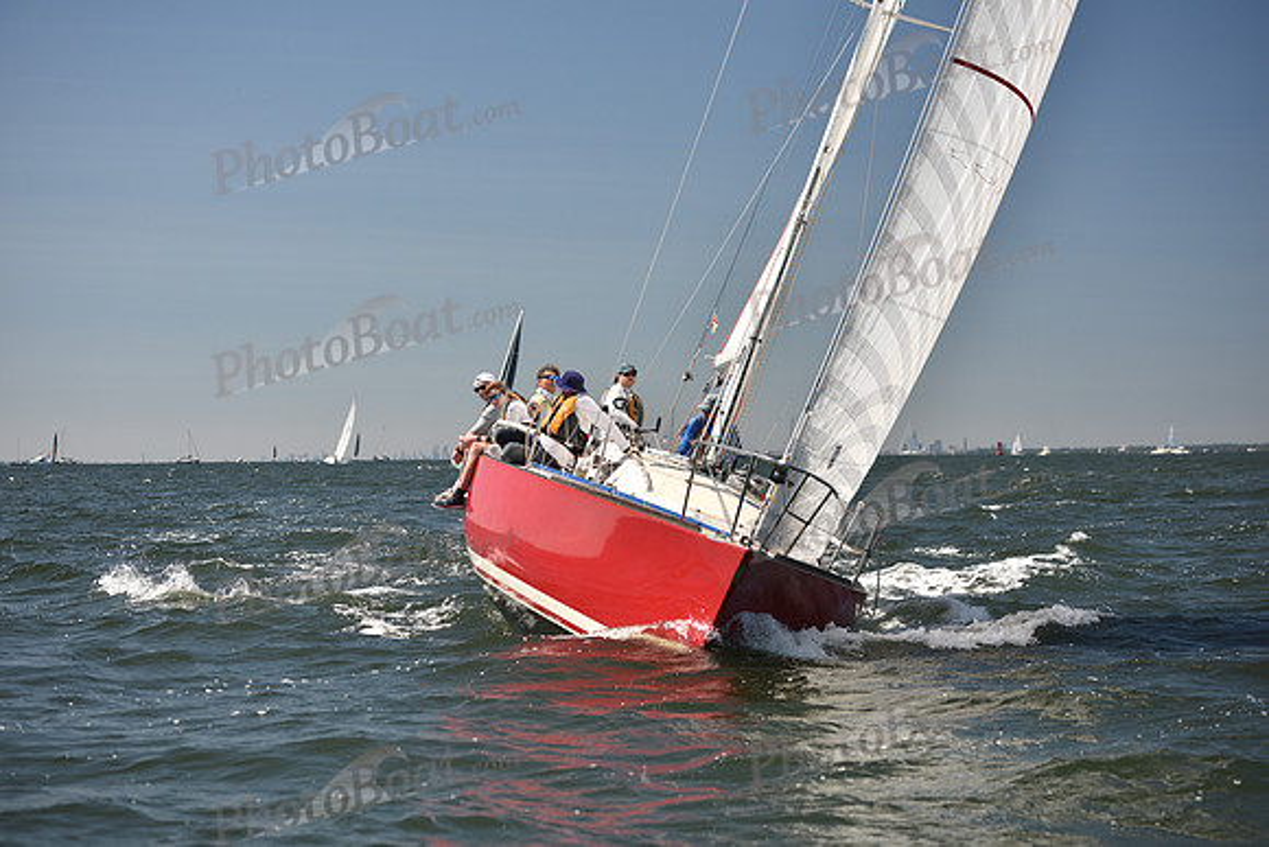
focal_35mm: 80
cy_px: 424
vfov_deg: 17.1
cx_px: 634
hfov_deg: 25.4
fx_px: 2821
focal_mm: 80
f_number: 3.5
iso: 250
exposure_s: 1/1250
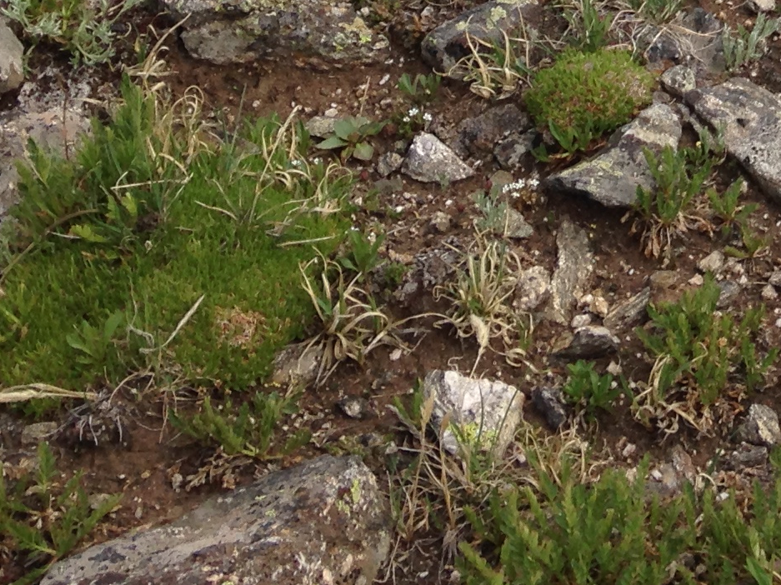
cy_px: -357
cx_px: 1076
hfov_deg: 16.0
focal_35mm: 115
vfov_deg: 12.1
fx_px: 2594
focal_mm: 4.12
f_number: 2.4
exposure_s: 1/985
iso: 50
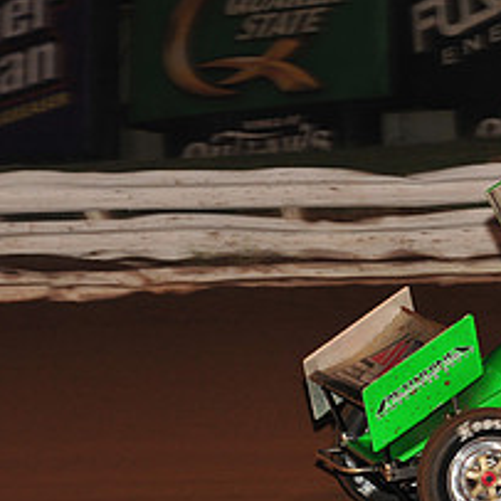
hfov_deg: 6.8
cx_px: 694
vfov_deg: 6.9
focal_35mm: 255
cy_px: 195
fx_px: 4175
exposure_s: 1/320
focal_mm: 105
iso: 1000
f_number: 7.1
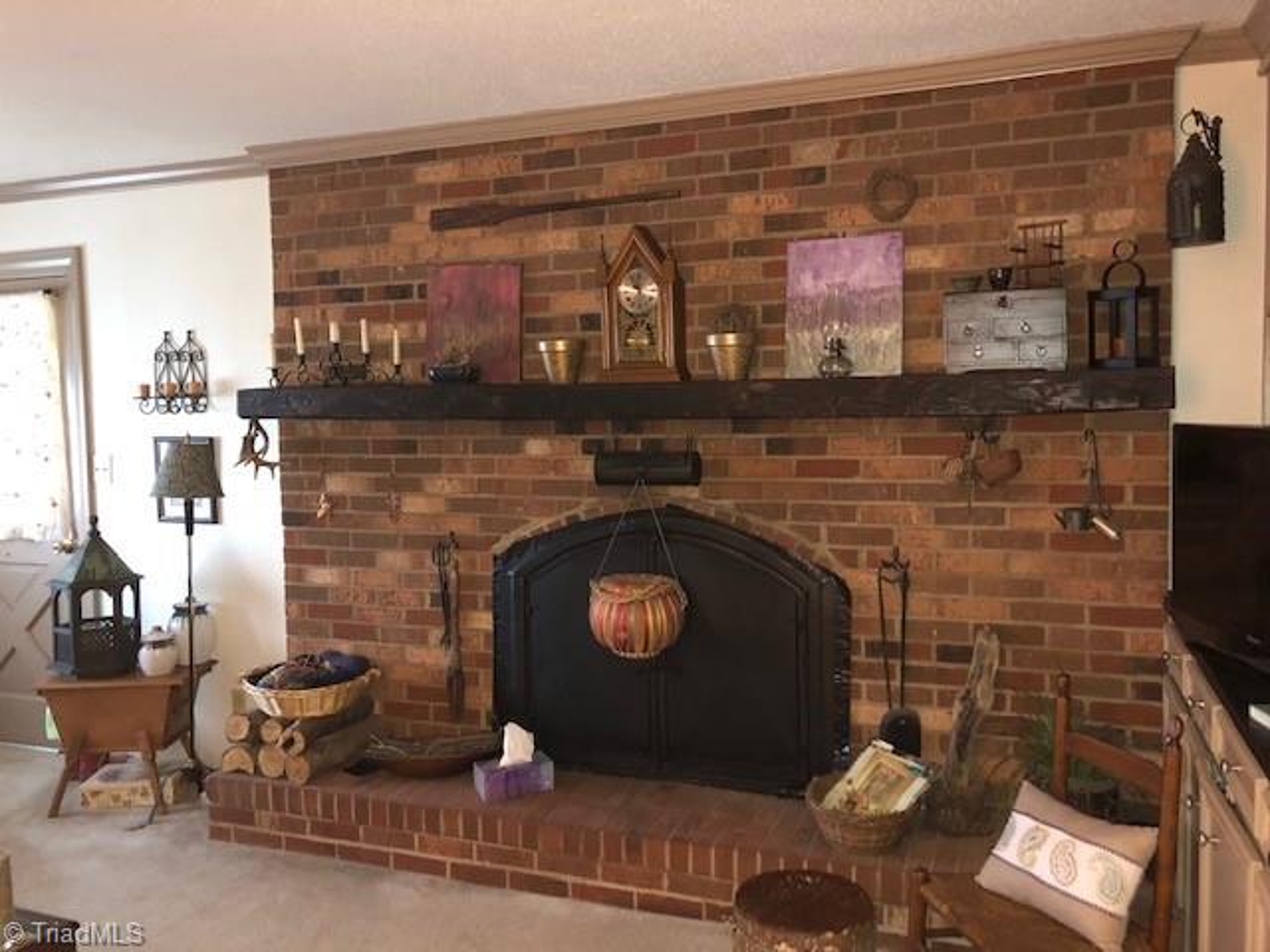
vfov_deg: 49.7
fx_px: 1027
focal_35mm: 28
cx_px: 635
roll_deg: +0.9
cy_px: 476
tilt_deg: -4.4
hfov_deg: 63.4
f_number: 1.8
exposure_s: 1/4
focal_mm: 3.99
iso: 200
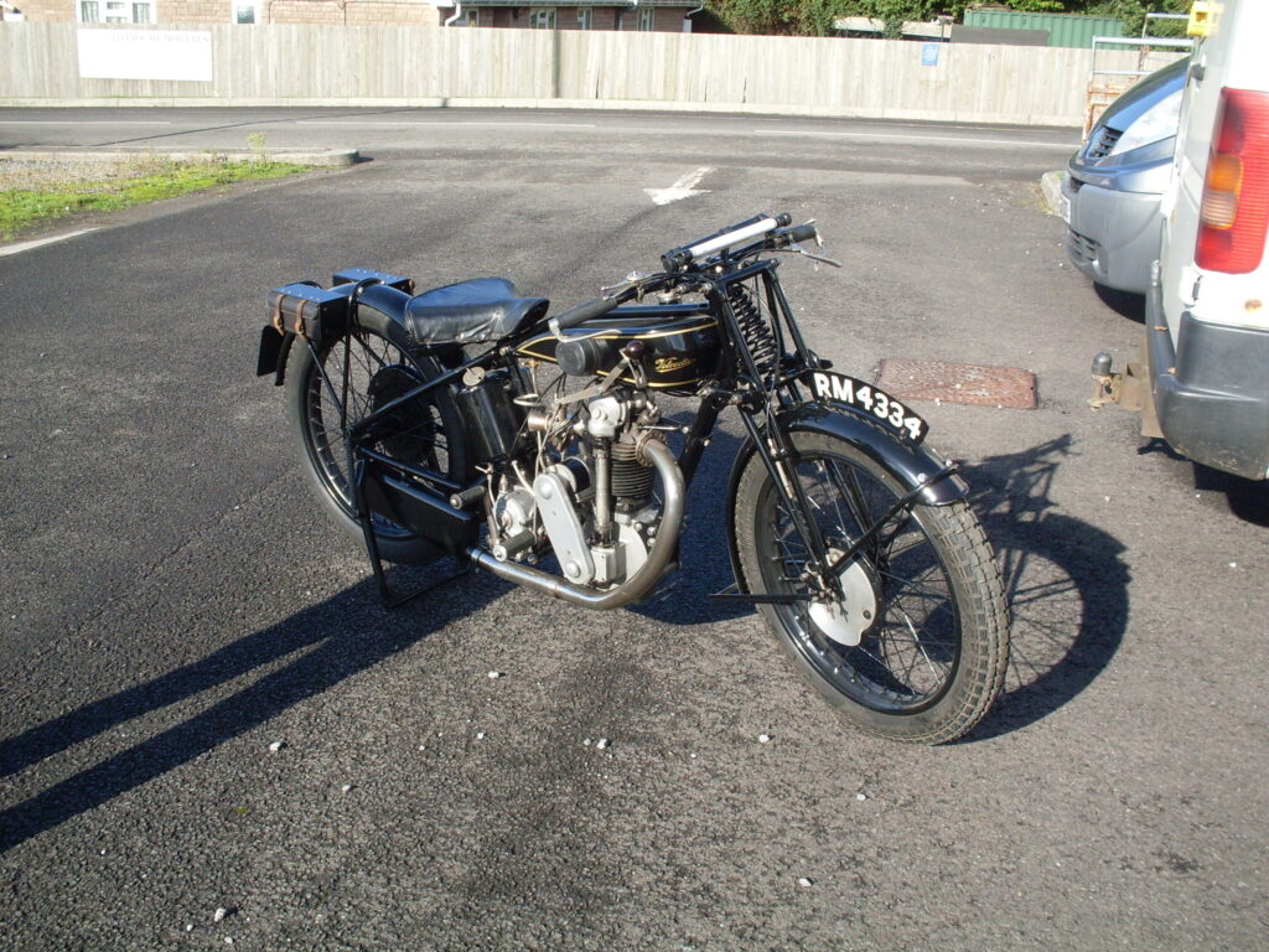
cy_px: 476
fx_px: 1393
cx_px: 634
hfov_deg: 49.0
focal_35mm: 38
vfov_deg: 37.7
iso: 80
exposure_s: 1/90
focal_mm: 6.3
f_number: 8.4
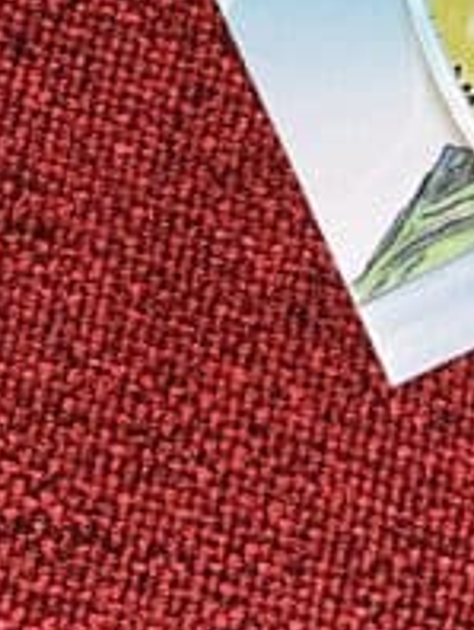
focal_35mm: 105
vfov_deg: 17.3
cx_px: 665
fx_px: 1913
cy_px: -239
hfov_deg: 13.5
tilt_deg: -83.7
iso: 100
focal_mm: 4.25
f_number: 1.8
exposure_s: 1/50
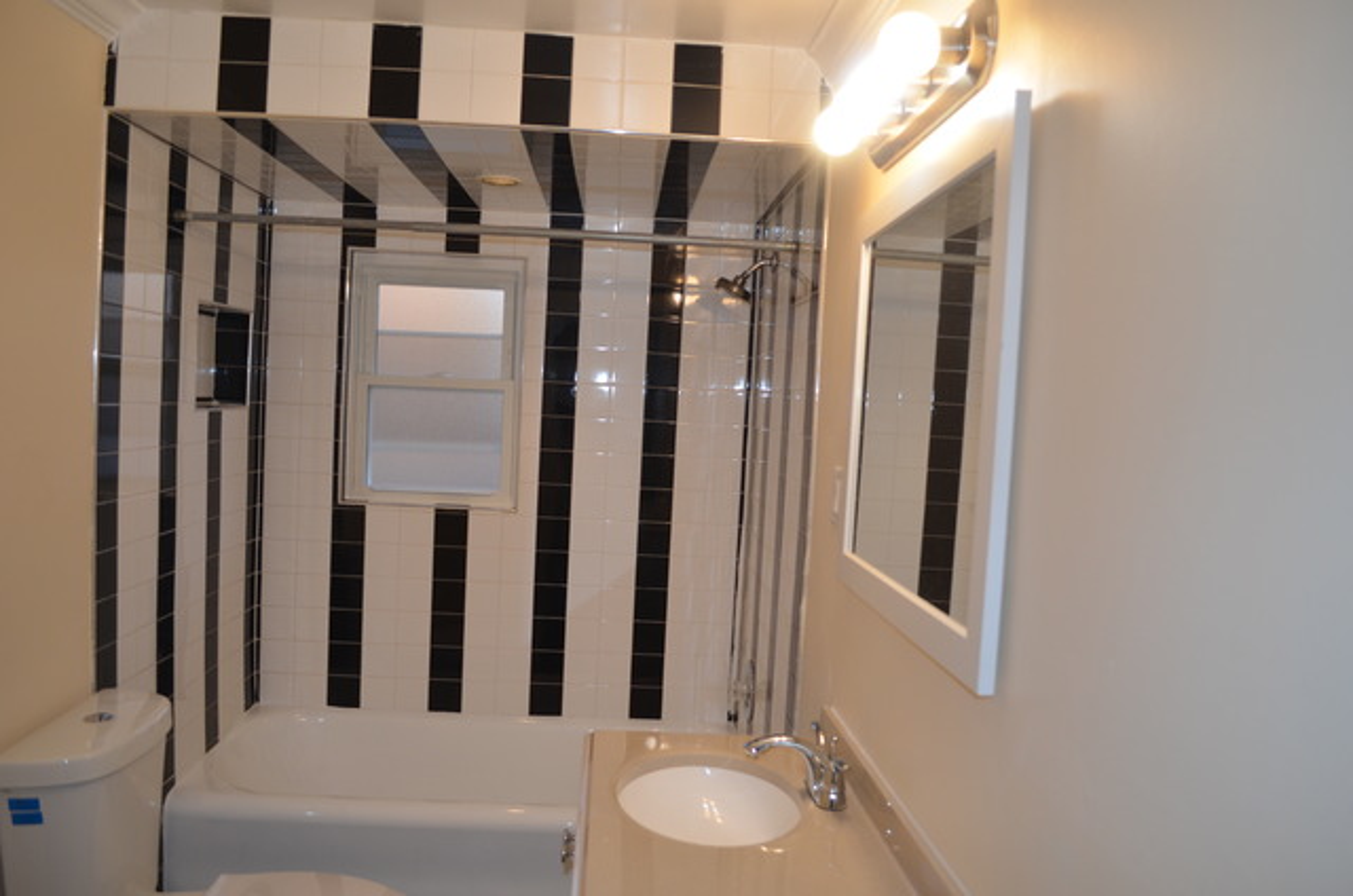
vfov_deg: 47.7
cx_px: 676
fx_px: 1013
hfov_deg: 67.5
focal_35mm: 27
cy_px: 448
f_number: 3.5
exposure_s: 1/125
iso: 320
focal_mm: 18
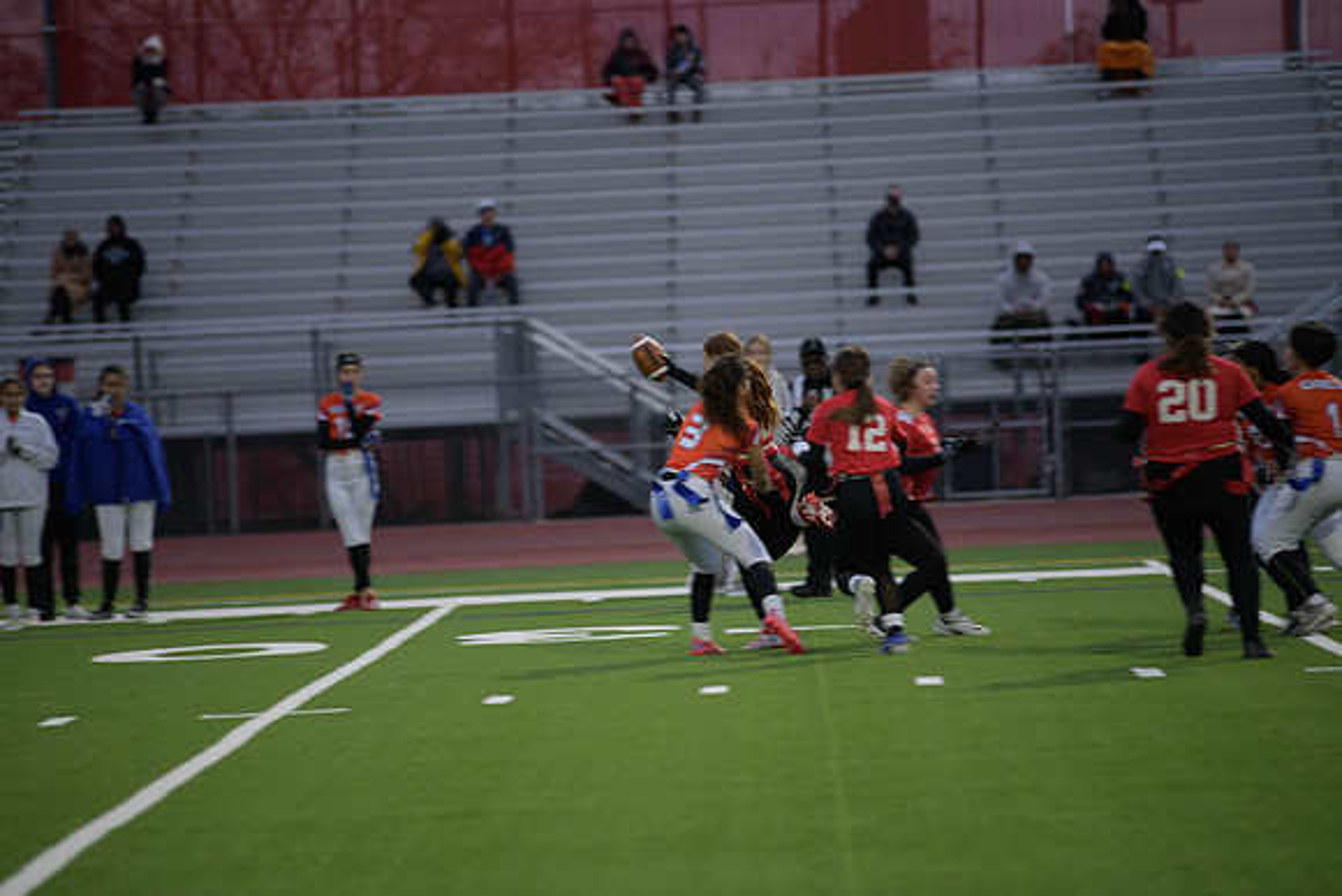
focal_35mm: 200
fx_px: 7457
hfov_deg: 10.3
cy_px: 448
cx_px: 671
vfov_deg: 6.9
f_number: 2.8
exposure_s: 1/200
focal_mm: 200
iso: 360
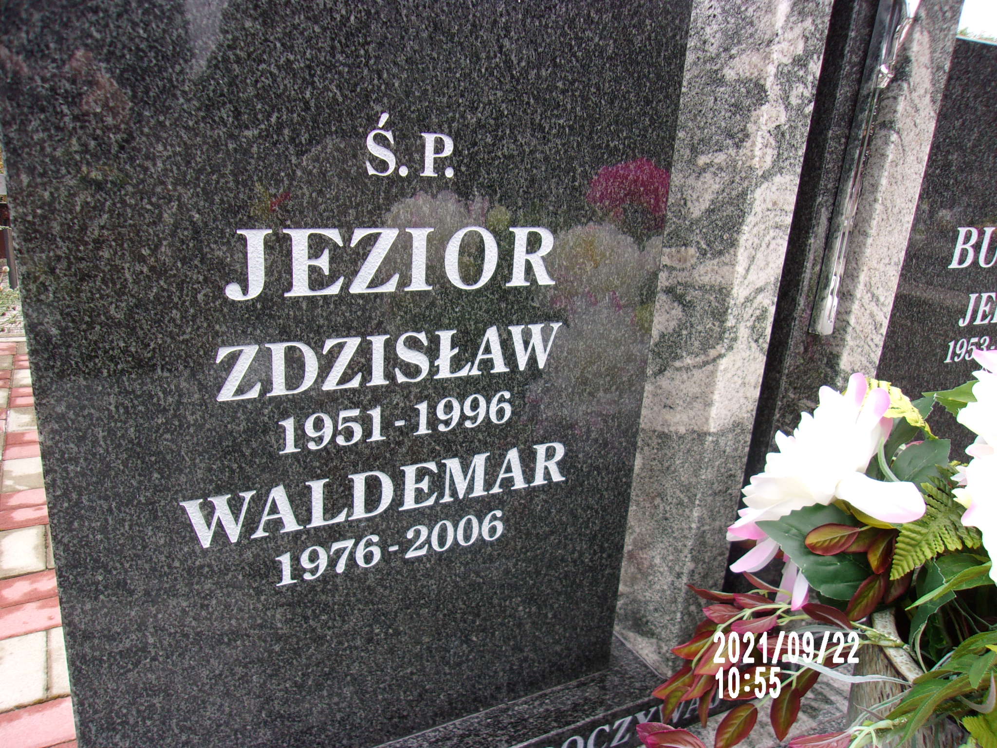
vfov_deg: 51.4
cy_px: 374
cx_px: 498
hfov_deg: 65.3
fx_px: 778
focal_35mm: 27
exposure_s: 1/140
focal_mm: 4.9
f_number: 3
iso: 80
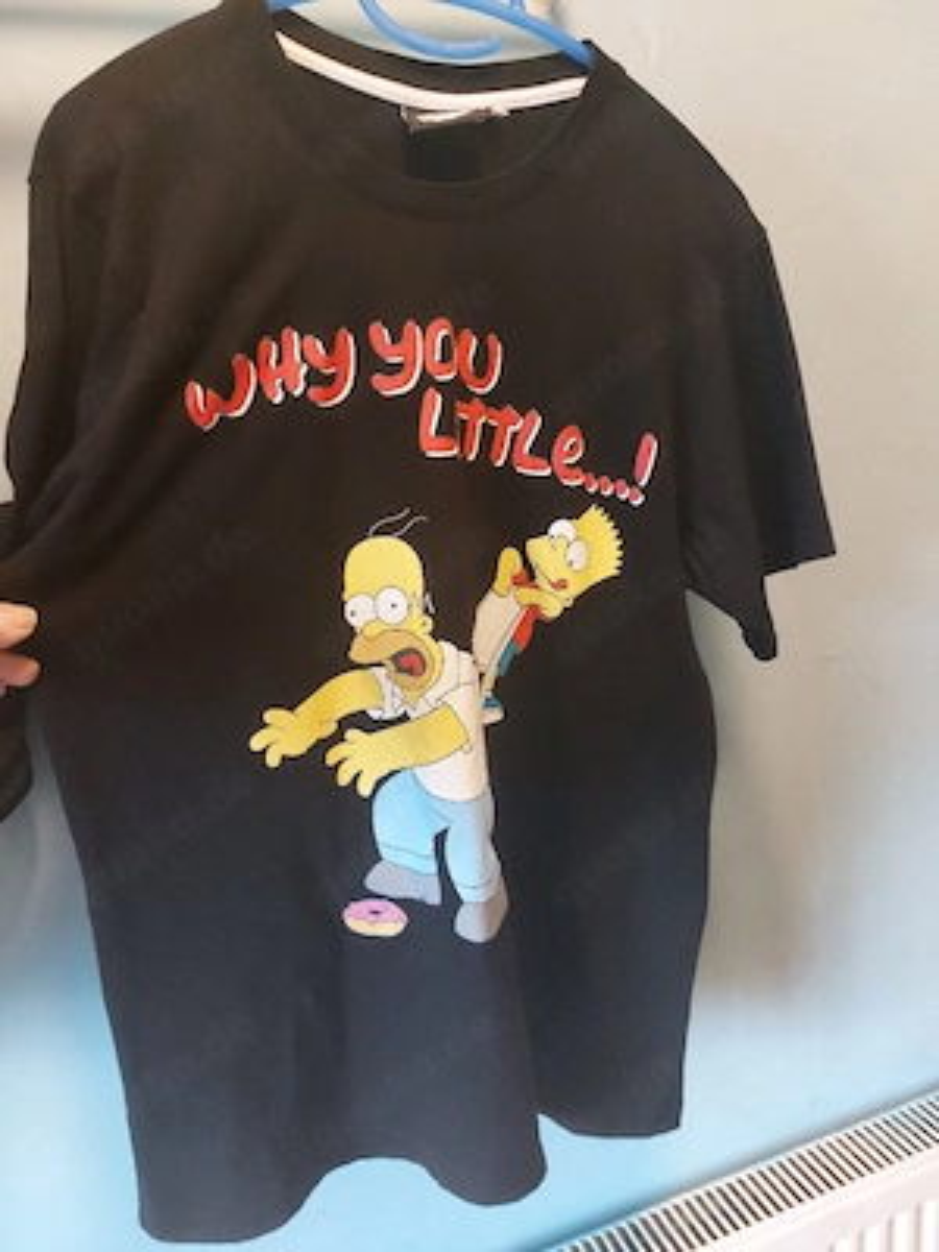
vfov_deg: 71.6
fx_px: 868
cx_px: 470
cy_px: 626
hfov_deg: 56.8
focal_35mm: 24
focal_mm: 5.23
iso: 400
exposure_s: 1/50
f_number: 1.8
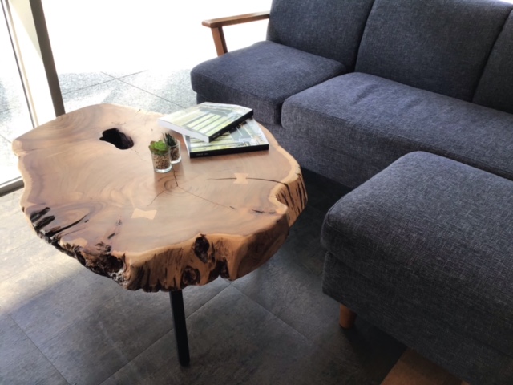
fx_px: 459
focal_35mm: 31
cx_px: 256
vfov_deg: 45.4
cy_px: 192
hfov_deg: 58.4
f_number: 2.4
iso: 32
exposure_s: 1/60
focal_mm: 3.3
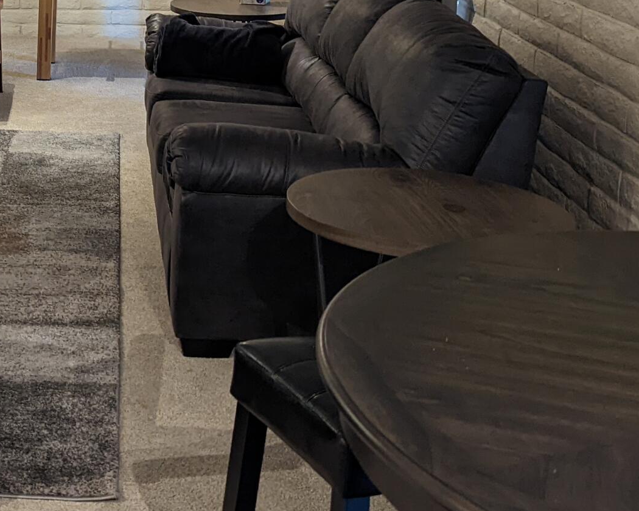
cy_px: 58
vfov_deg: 22.3
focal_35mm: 67
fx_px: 1267
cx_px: -39
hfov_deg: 26.4
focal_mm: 6.81
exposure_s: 1/40
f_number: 1.85
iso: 590
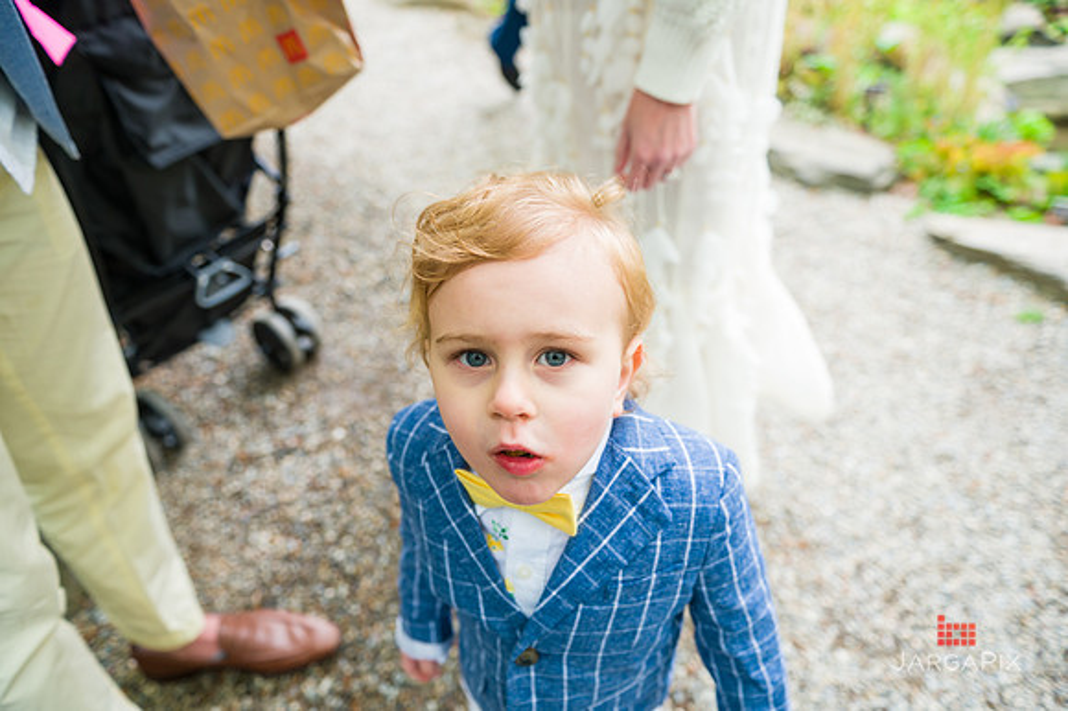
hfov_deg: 73.8
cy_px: 356
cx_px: 534
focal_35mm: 24
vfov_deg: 53.1
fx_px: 712
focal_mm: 24
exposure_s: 1/160
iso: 200
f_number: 3.5
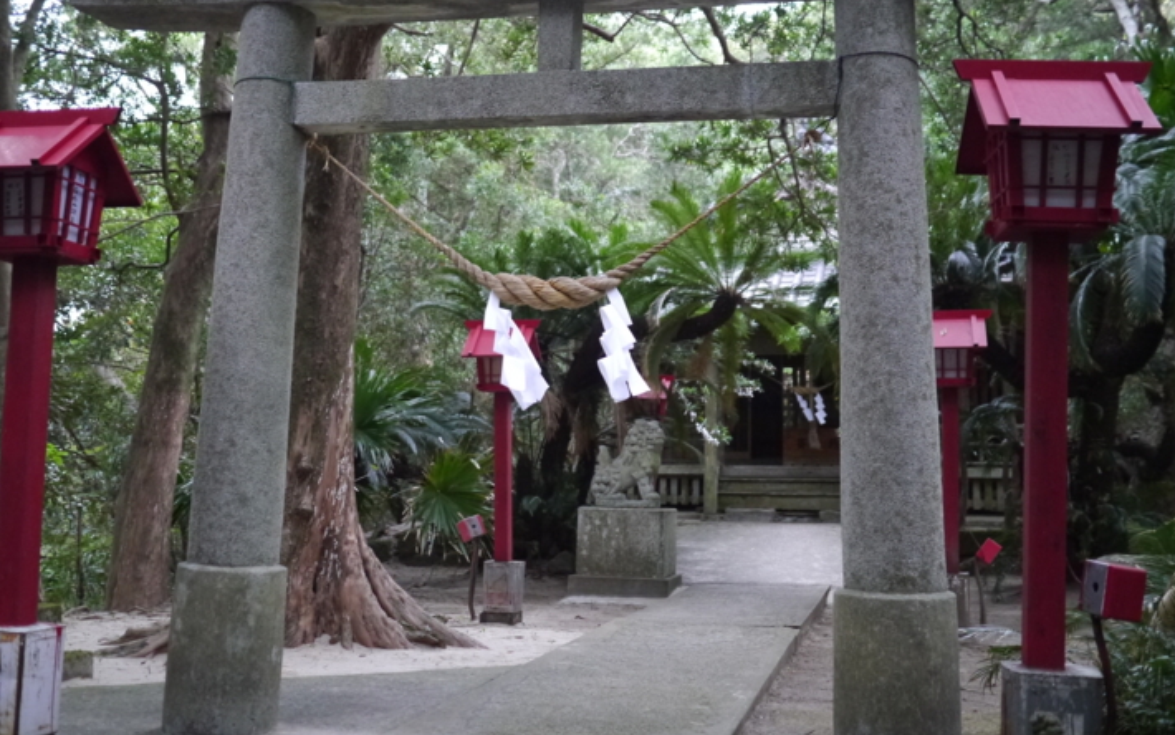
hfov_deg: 46.2
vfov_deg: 29.9
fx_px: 1377
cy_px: 343
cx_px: 594
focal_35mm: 43
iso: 1600
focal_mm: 20
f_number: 1.7
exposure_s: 1/125
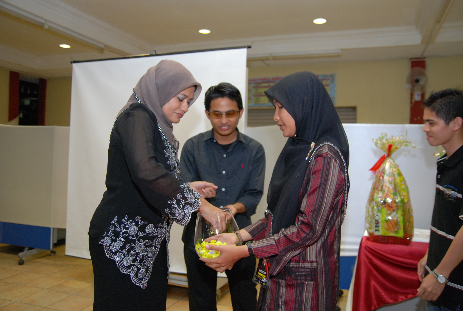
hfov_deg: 61.8
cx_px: 232
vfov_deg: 43.8
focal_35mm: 30
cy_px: 156
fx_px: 387
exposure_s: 1/60
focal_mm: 20
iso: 500
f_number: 2.8
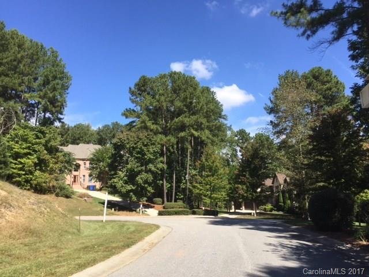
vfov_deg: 48.2
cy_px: 138
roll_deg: -1.4
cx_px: 184
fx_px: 309
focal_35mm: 29
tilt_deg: +13.5
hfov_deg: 61.7
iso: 32
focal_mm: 4.15
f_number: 2.2
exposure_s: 1/1236
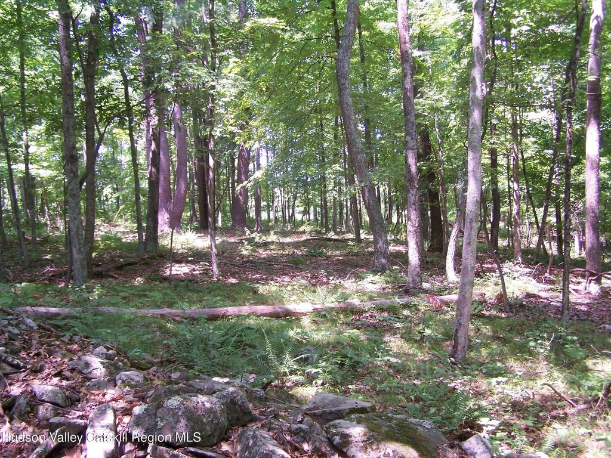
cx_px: 306
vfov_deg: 37.7
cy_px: 229
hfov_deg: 49.0
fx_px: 671
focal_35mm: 38
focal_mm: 6.3
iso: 140
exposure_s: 1/80
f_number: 2.8
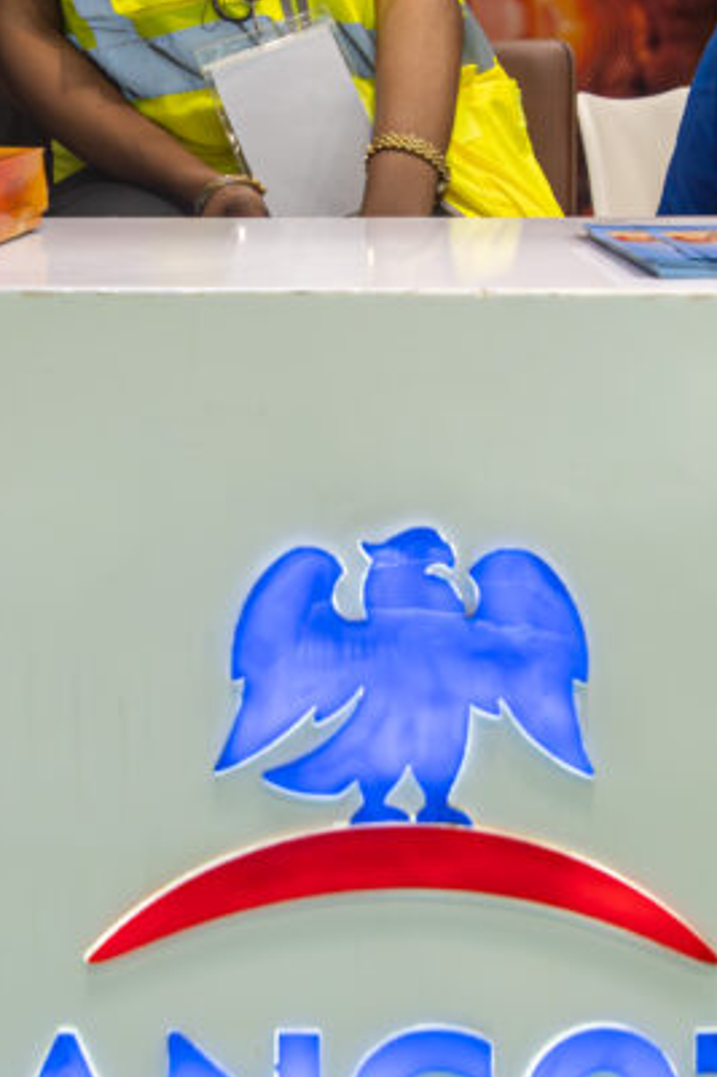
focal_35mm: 92
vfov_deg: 22.0
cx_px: 325
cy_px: 330
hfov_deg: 14.8
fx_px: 2751
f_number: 4
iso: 640
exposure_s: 1/200
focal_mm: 24
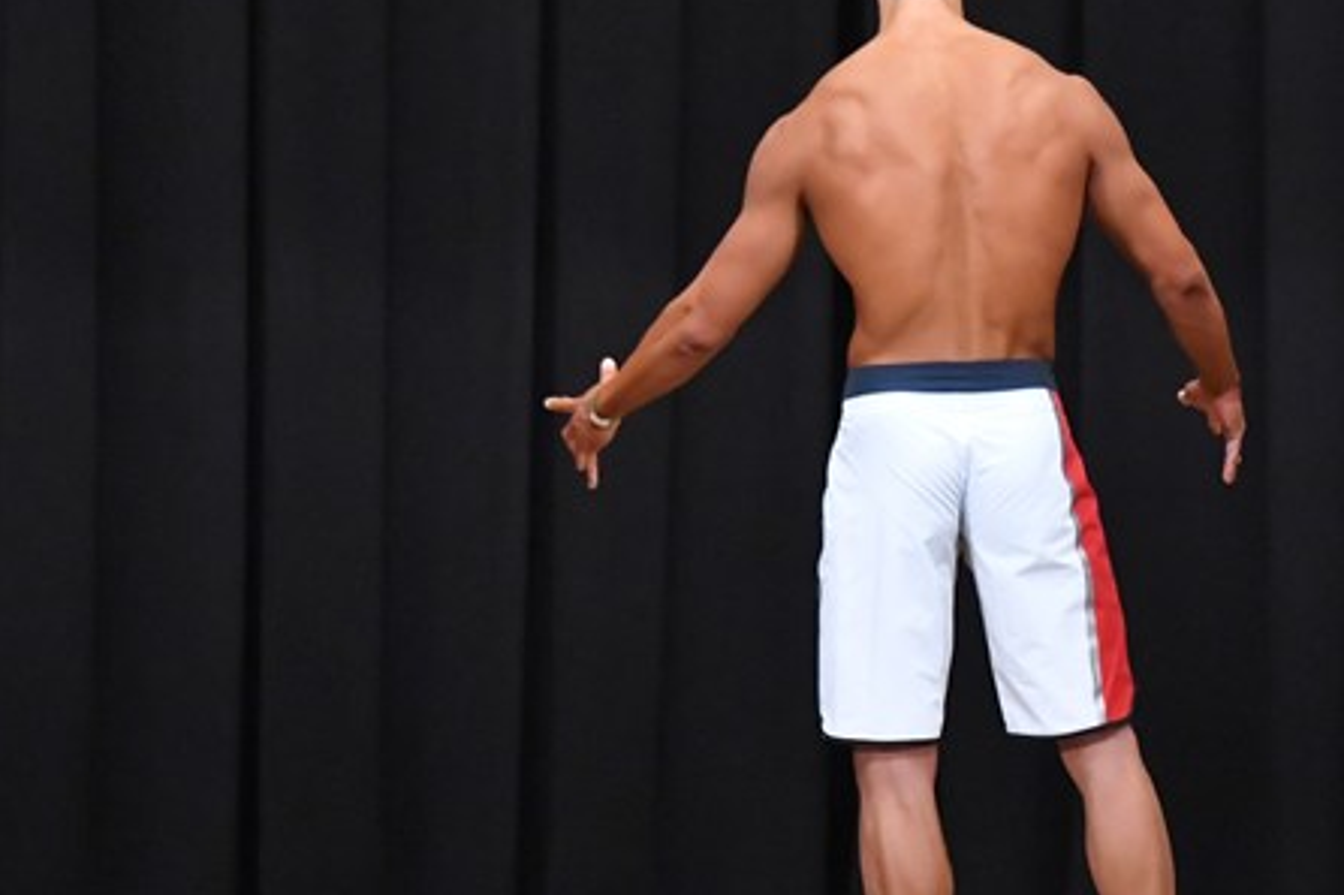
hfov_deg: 5.9
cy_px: 470
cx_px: 1065
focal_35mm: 351
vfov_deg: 3.9
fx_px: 13098
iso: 8000
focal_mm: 135
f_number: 5.6
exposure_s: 1/400
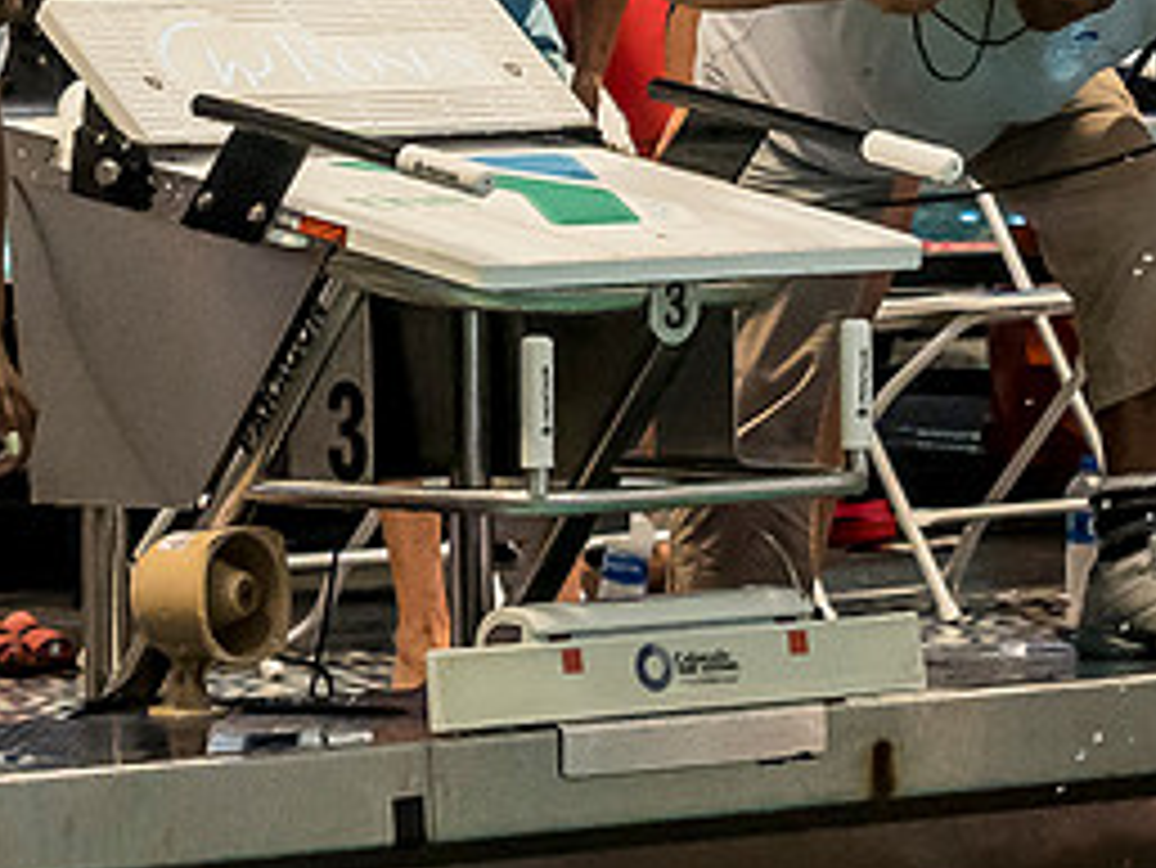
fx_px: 11928
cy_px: -9
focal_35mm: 357
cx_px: 966
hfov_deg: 5.5
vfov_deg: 4.2
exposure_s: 1/320
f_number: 3.5
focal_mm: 40
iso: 1600
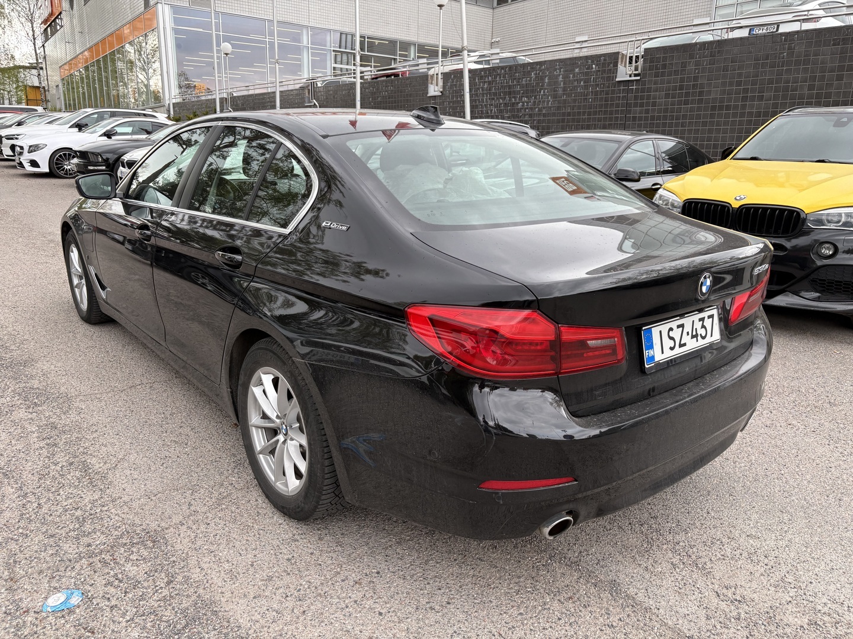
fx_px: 641
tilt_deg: -13.7
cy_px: 320
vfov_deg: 53.1
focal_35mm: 26
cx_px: 426
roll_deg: -1.6
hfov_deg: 67.3
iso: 40
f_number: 1.6
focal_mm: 5.96
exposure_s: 1/226
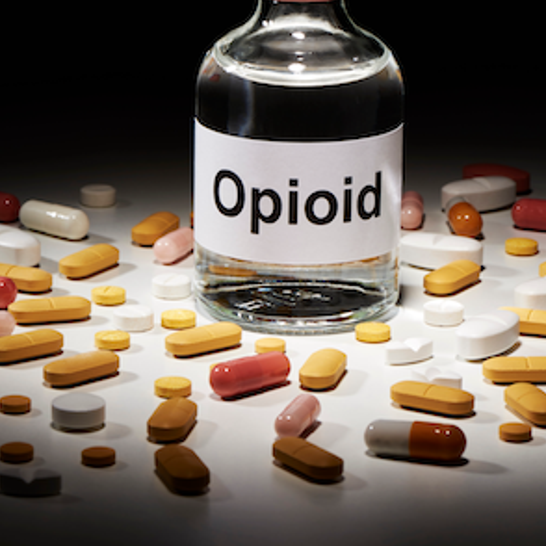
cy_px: 210
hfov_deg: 10.3
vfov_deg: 10.3
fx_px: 3034
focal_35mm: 170
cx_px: 163
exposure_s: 1/125
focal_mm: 105
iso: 100
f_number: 22
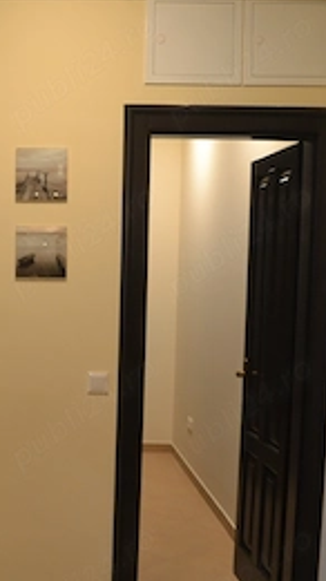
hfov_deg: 23.4
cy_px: 335
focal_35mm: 49
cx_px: 4
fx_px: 754
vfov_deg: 42.0
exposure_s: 1/25
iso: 800
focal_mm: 18
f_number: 3.5
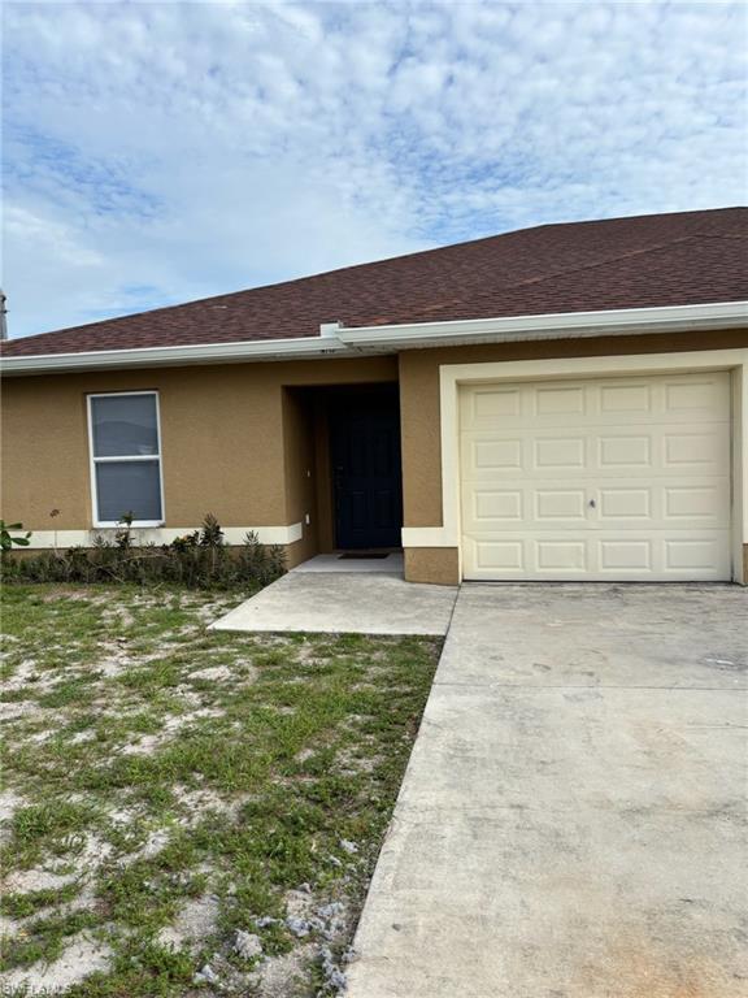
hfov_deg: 53.1
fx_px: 749
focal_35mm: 26
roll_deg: +1.3
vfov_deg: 67.3
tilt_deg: -3.0
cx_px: 374
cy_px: 499
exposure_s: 1/3106
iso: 50
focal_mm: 5.96
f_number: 1.6
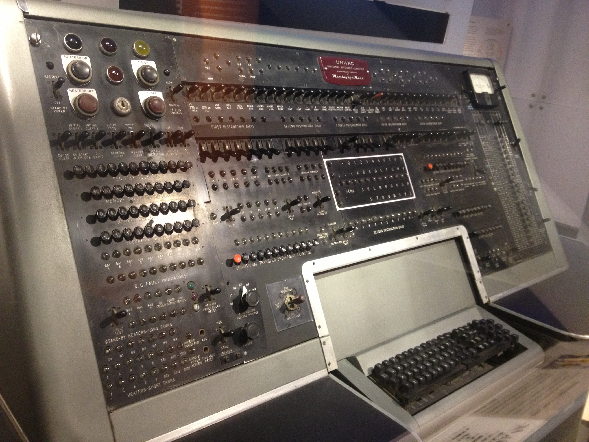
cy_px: 221
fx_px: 596
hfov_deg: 52.6
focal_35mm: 35
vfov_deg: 40.7
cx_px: 294
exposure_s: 1/20
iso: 250
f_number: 2.4
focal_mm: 4.28
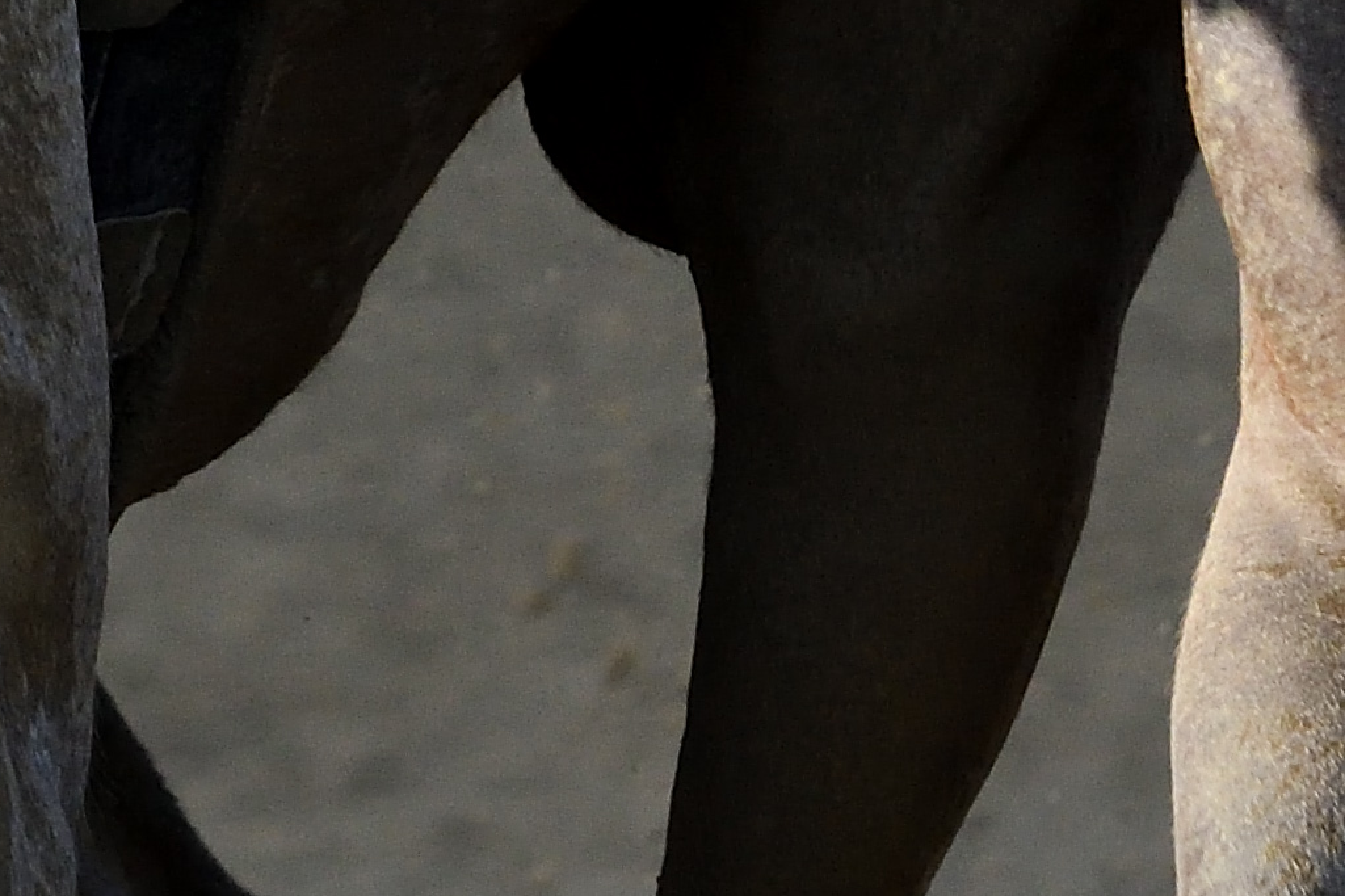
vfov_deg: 0.6
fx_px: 91327
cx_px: -901
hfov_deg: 0.8
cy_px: -1463
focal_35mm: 2445
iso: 1250
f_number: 9
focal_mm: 300
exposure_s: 1/1000
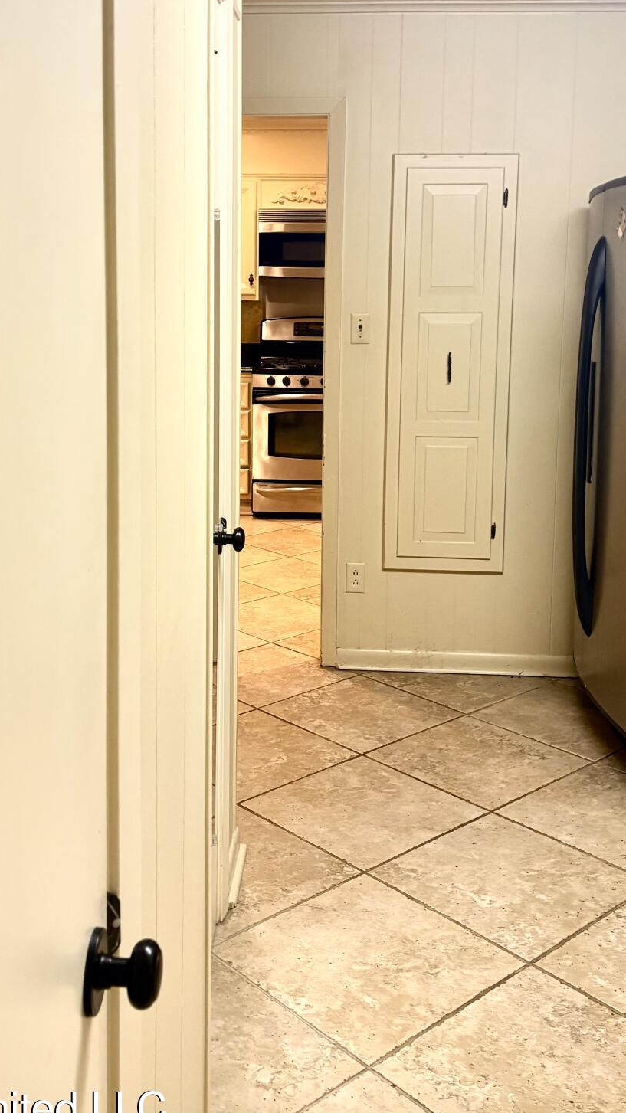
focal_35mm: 39
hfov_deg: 30.4
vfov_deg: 51.0
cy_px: 412
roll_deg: -0.8
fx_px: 1151
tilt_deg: -7.3
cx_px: 287
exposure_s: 1/60
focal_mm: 5.96
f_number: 1.6
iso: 160
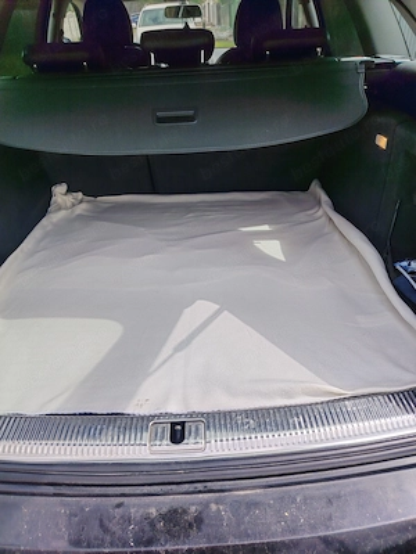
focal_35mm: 24
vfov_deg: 71.6
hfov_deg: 56.8
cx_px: 208
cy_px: 277
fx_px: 385
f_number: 1.75
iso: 101
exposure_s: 1/899
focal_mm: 5.25
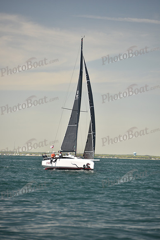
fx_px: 1332
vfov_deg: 10.3
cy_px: 120
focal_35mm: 200
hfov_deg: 6.9
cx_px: 80
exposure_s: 1/800
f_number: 4
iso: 250
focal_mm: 200
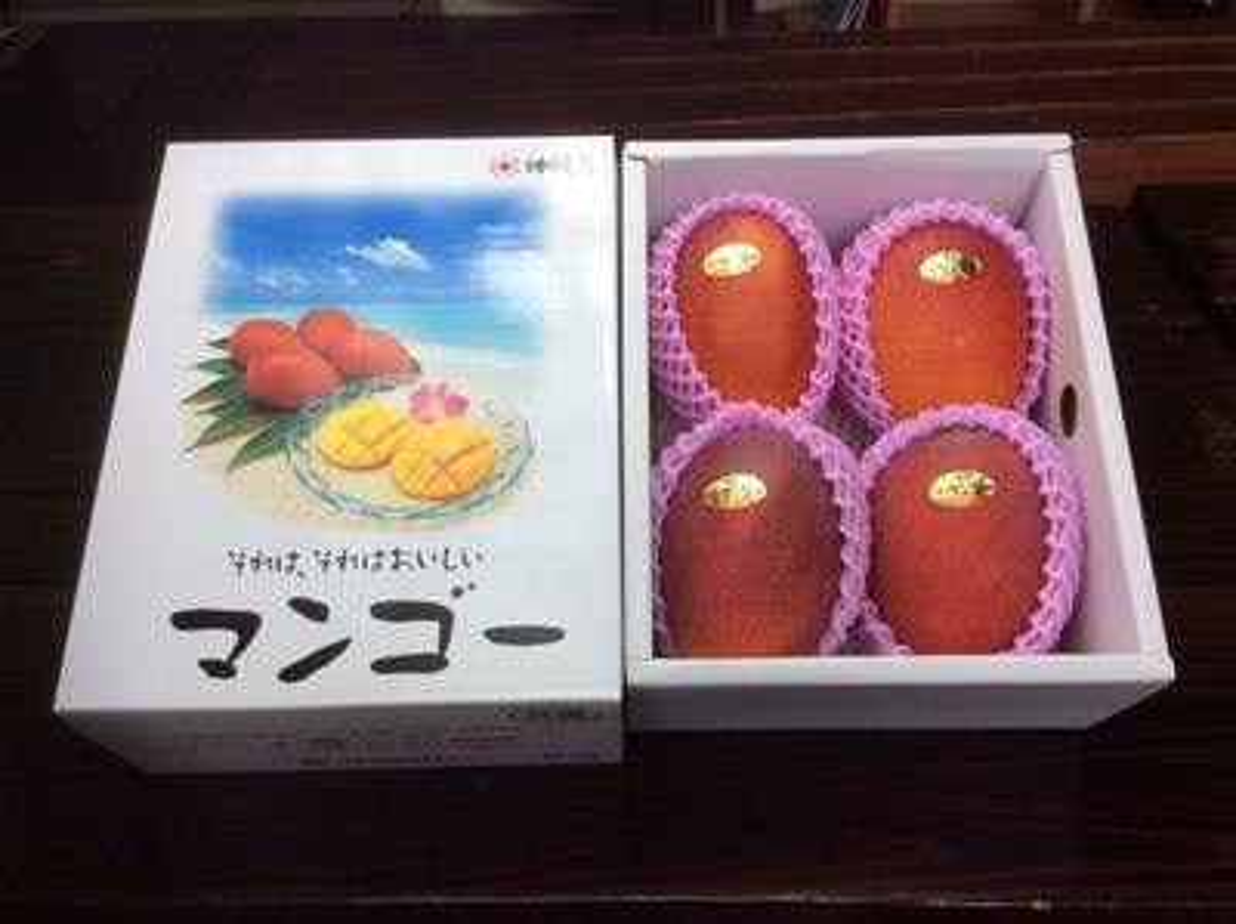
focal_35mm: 33
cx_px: 618
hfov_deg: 55.4
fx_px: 1177
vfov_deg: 42.9
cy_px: 462
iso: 32
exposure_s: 1/223
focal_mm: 3.3
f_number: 2.4
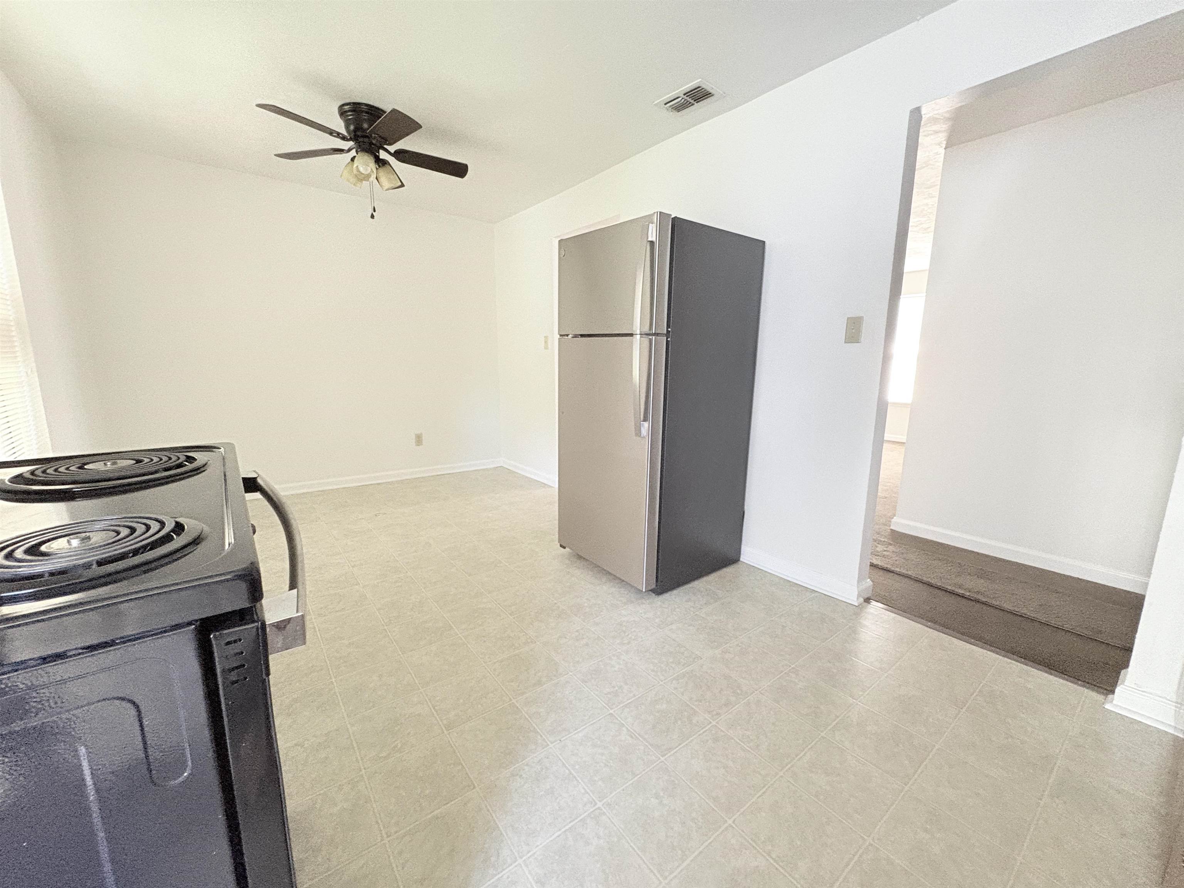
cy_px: 444
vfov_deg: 85.7
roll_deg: +0.5
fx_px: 479
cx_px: 592
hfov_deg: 102.1
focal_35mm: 14
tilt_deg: -10.0
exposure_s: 1/60
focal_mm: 2.22
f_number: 2.2
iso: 640
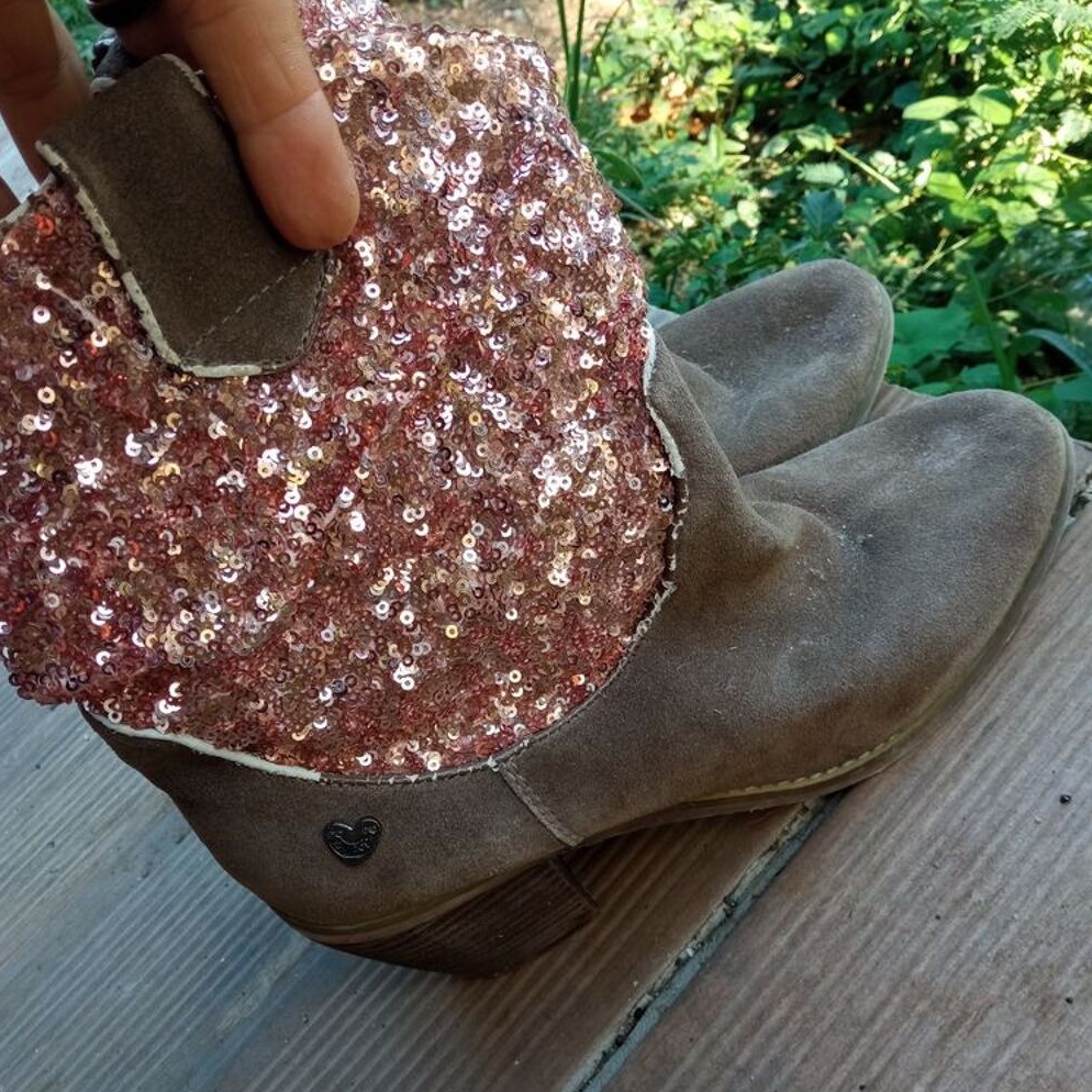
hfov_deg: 51.1
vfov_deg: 50.8
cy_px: 650
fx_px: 1142
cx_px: 545
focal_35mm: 32
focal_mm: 3.79
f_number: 2.2
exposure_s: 1/60
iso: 122
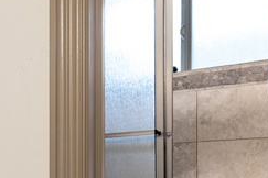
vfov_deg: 21.6
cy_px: 203
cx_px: -55
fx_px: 439
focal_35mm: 59
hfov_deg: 29.2
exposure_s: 1/4
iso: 500
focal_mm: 14
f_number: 7.1
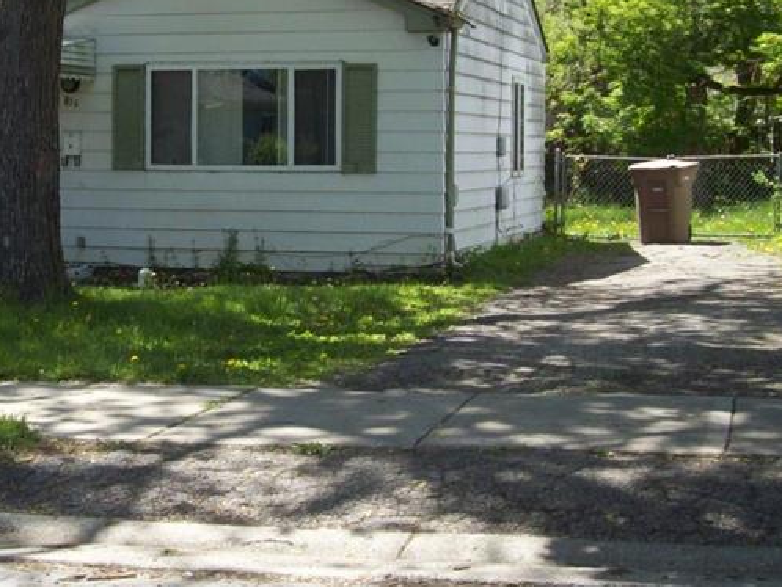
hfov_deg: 26.3
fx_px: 1673
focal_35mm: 74
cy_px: 212
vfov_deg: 19.9
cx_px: 320
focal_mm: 6
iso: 80
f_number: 2.7
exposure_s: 1/587
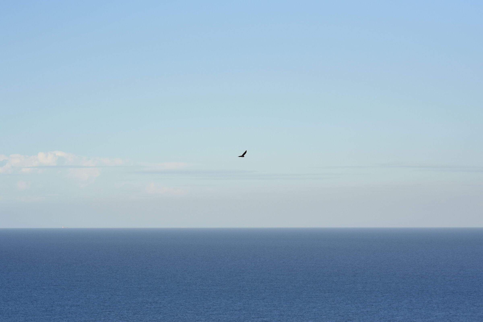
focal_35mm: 128
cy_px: 161
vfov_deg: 10.8
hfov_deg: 16.1
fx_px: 1710
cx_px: 242
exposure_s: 1/8000
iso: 250
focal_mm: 85
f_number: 2.4
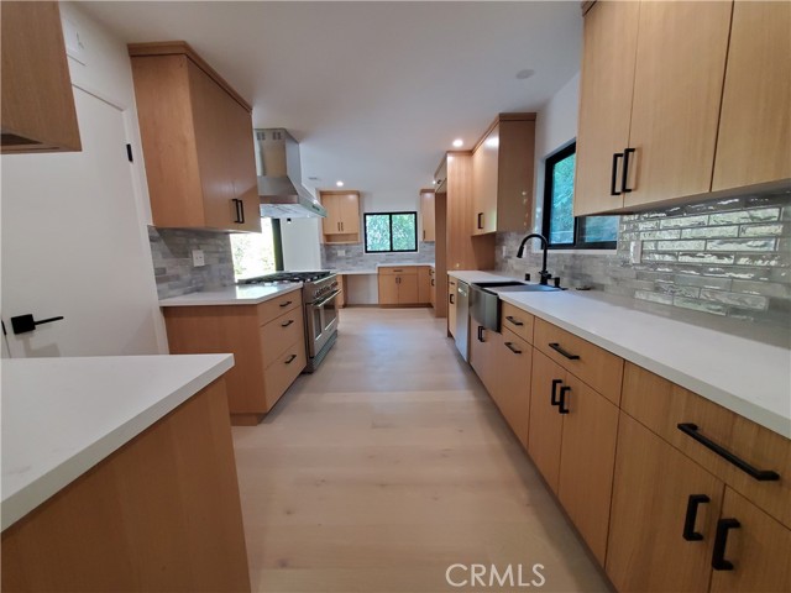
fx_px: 297
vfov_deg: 89.9
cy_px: 296
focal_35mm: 13
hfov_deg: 106.2
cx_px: 396
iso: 320
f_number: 2.2
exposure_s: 1/59
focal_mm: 1.8
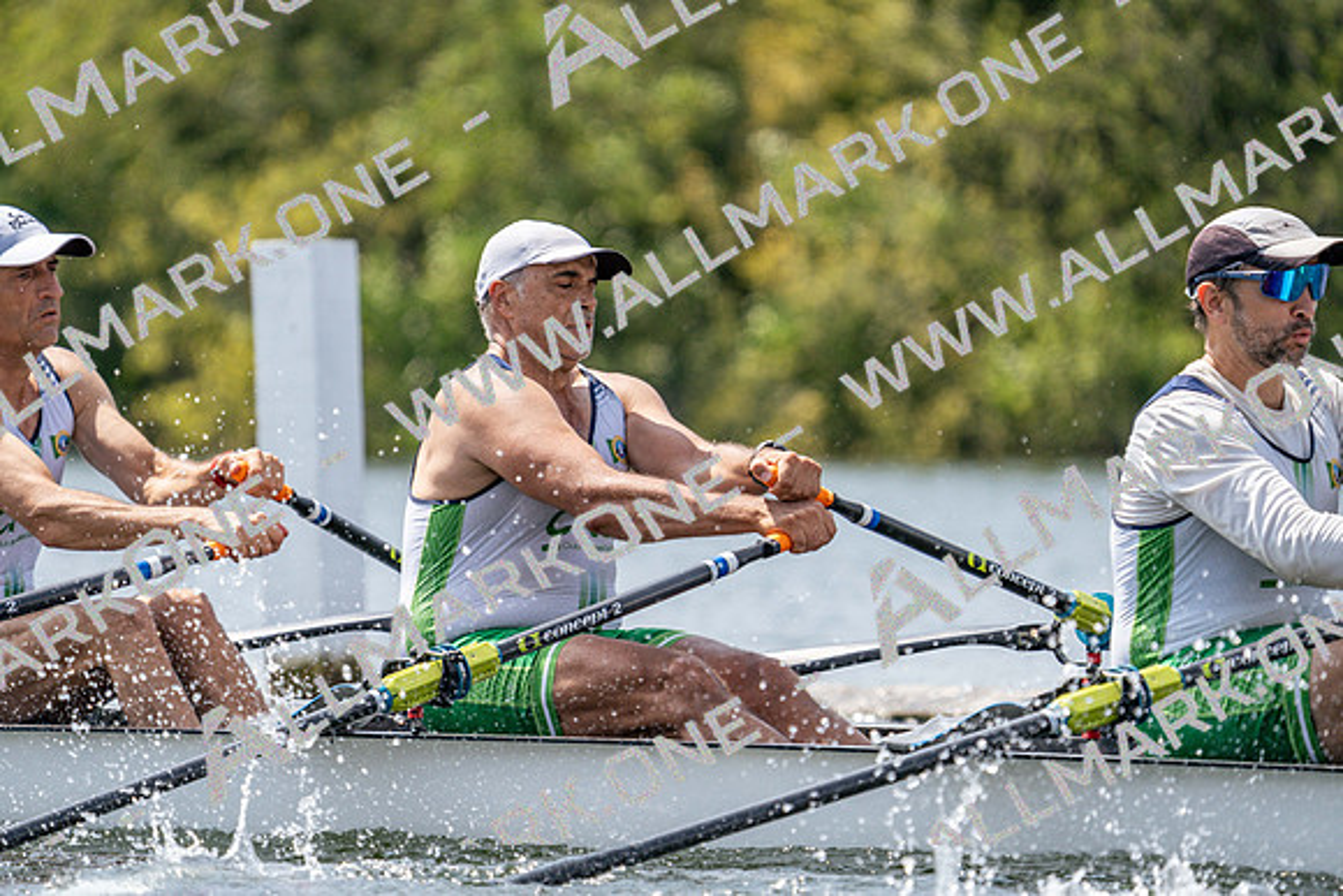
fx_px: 15485
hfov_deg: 5.0
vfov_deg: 3.3
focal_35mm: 415
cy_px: 448
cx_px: 672
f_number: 6.3
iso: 320
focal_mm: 415
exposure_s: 1/1600
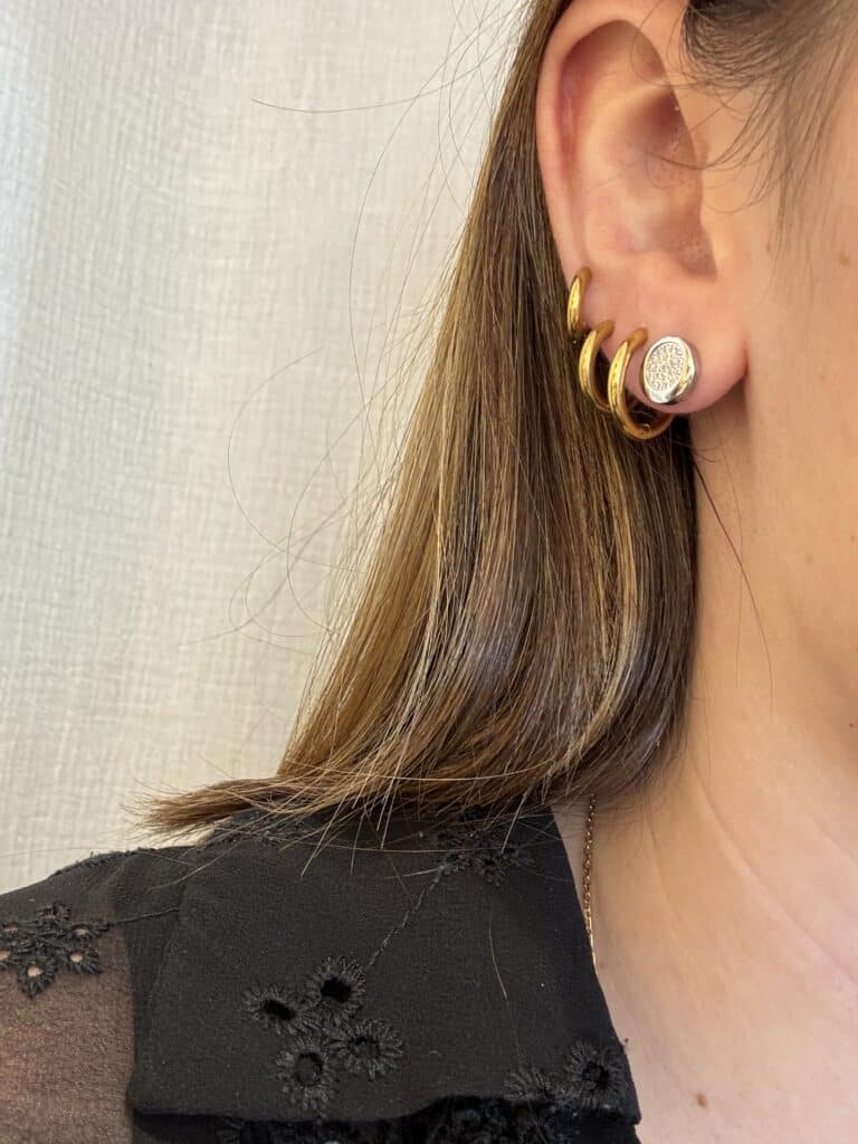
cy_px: 572
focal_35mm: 30
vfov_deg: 60.0
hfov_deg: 46.8
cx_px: 429
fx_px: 991
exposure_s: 1/50
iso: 125
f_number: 1.9
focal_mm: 2.69
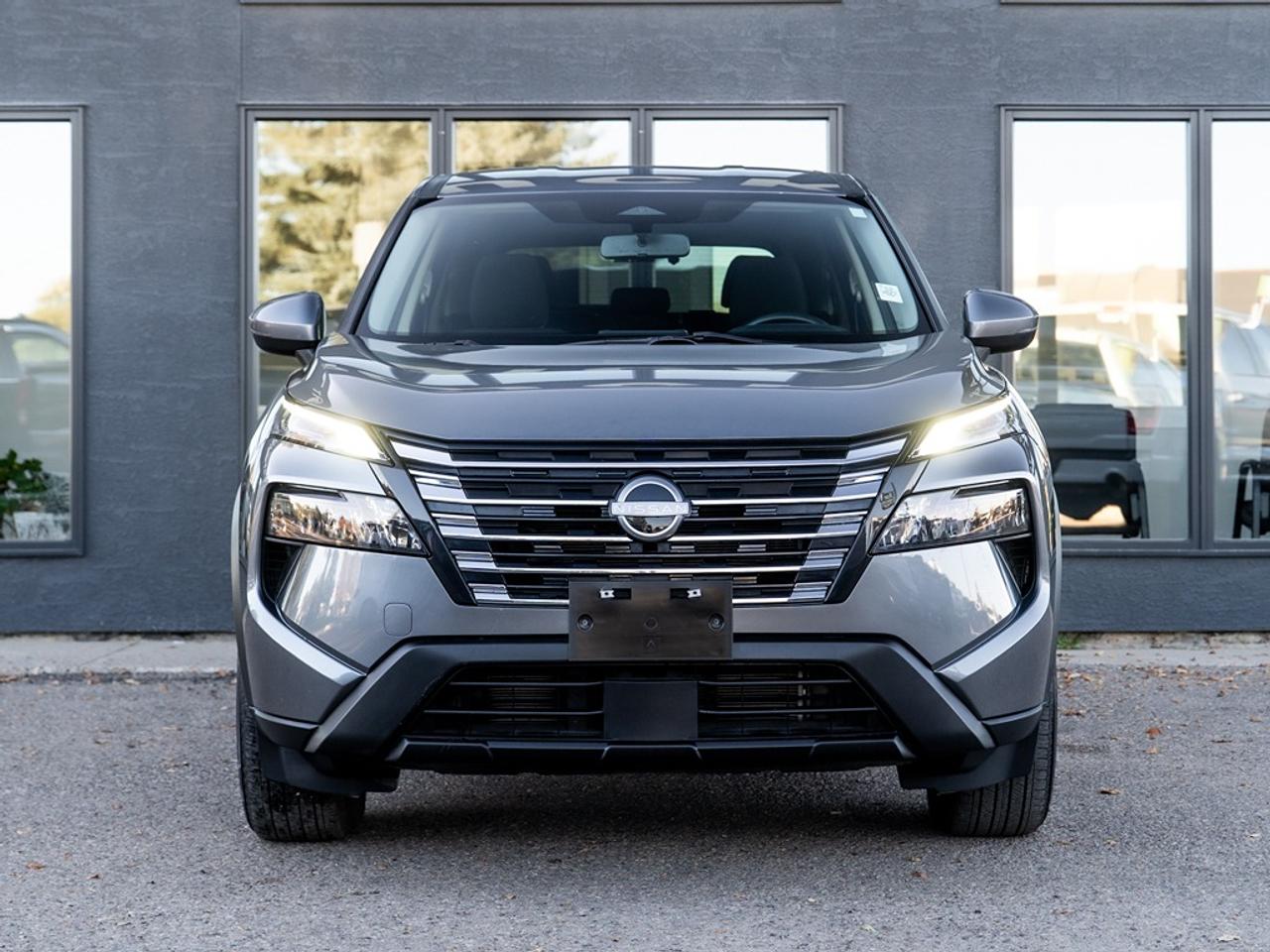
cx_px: 657
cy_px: 351
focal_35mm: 73
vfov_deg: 20.1
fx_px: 2680
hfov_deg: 26.7
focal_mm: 51
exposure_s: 1/200
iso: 320
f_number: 4
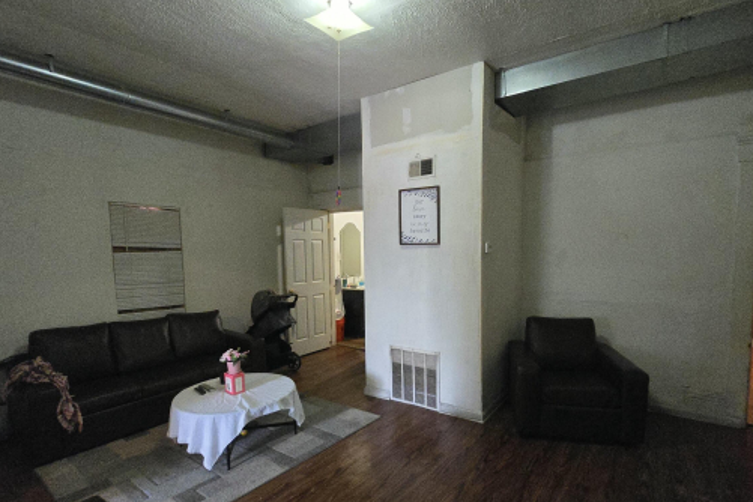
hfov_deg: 90.0
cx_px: 381
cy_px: 283
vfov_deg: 67.1
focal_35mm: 18
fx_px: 376
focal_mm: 1.7
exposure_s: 1/60
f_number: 2.2
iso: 1250
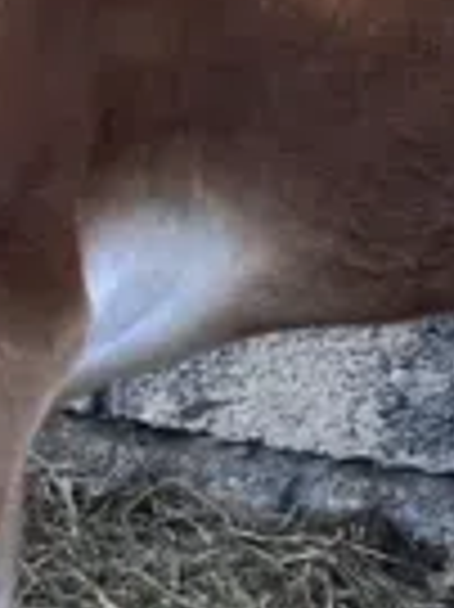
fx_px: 2154
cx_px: 99
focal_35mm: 123
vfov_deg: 15.5
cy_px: -108
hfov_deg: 12.0
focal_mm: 5.7
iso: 100
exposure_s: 1/121
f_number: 1.5
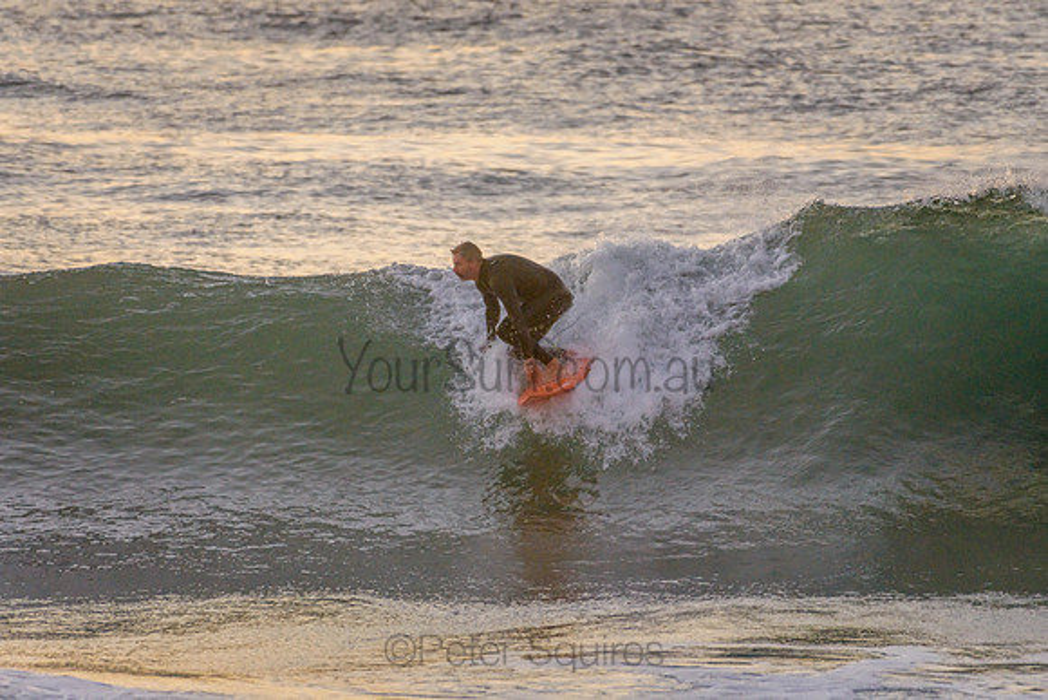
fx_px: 21837
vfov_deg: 1.8
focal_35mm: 750
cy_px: 350
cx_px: 524
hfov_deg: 2.7
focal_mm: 500
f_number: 5.6
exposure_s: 1/320
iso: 2200
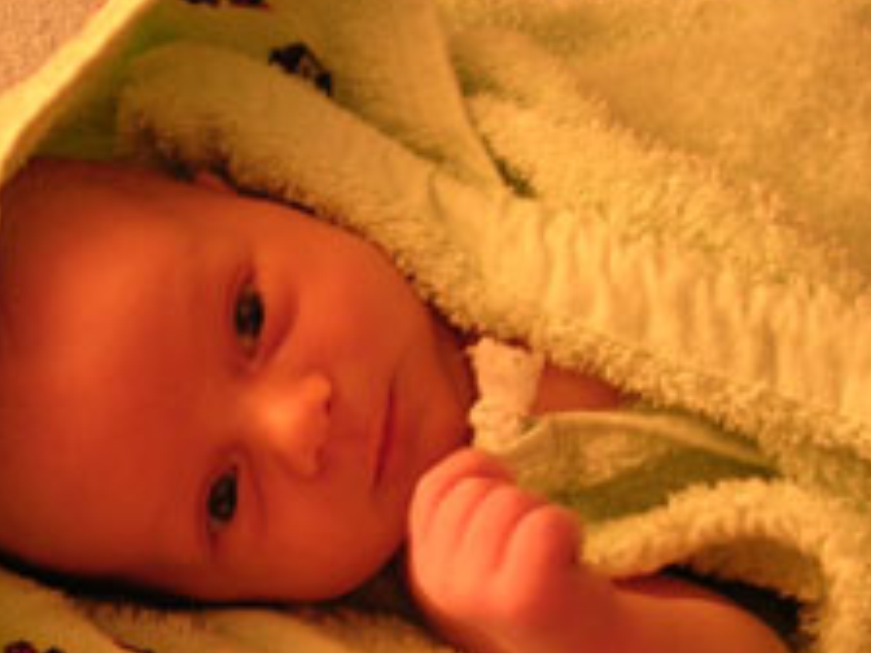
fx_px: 1711
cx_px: 268
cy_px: 431
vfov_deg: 21.5
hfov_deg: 28.3
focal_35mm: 68
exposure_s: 1/3.7
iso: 129
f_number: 2.8
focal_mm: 5.8
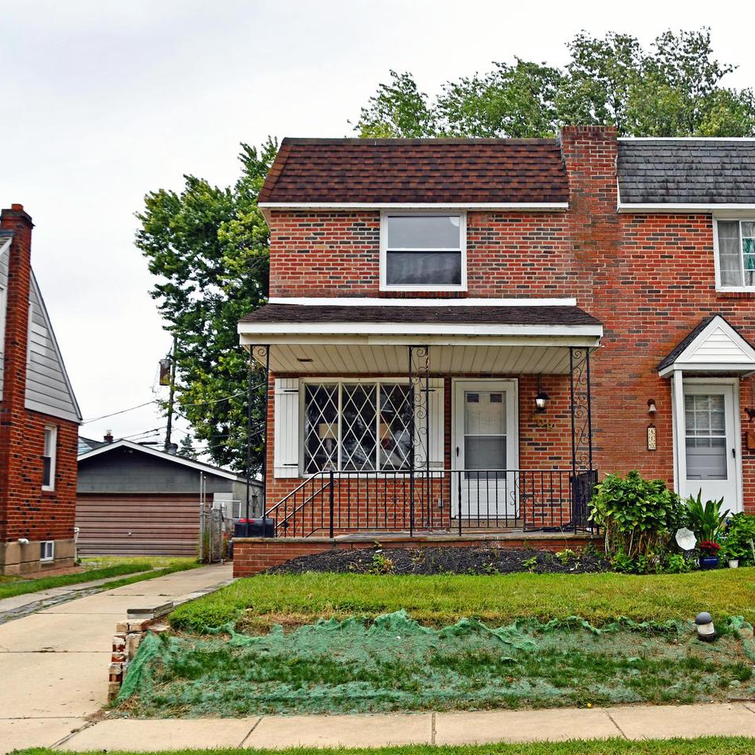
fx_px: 987
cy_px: 381
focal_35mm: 40
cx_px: 439
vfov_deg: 41.9
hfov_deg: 41.7
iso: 100
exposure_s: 1/250
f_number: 8
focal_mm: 21
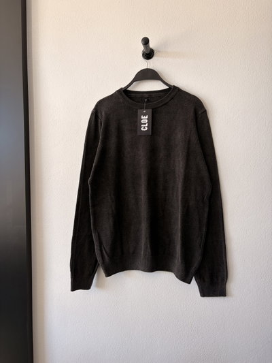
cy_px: 182
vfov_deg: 67.3
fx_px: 272
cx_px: 136
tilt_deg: -0.4
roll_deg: +0.4
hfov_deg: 53.1
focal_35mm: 26
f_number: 1.6
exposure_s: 1/122
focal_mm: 5.96
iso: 64
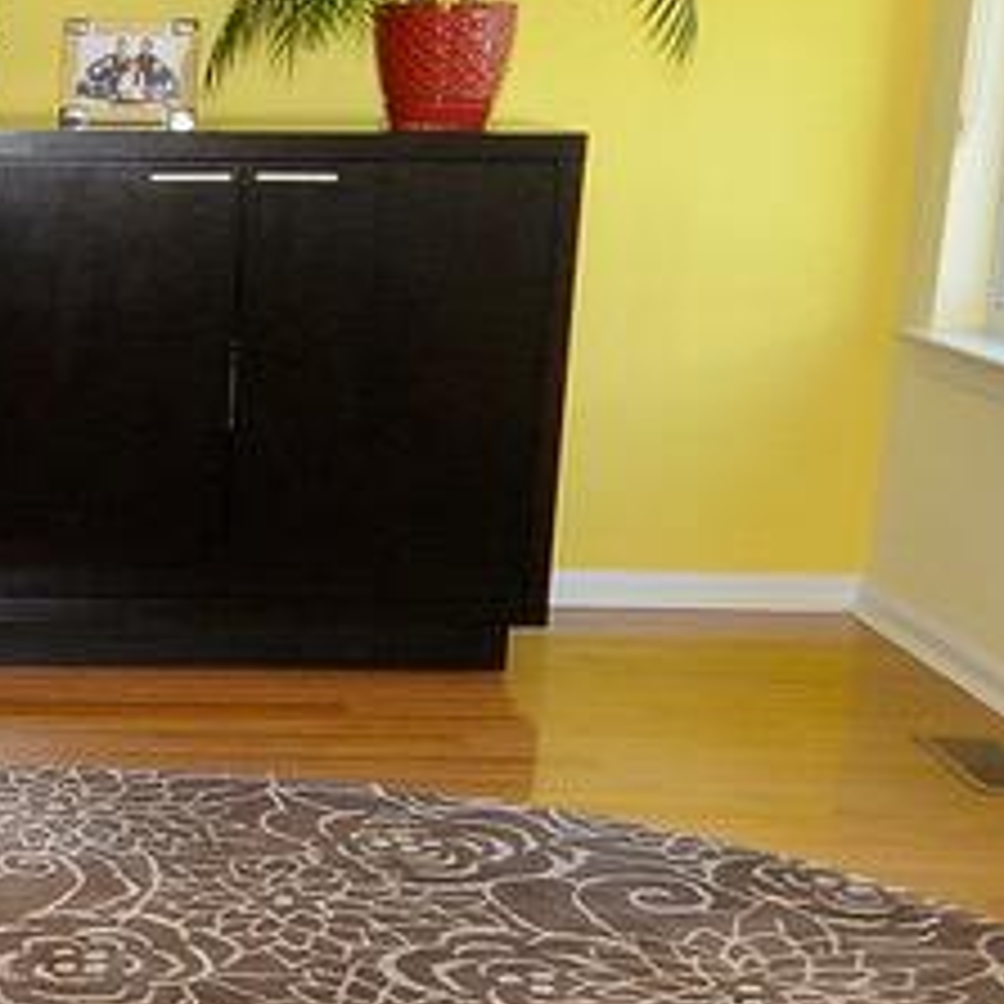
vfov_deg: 23.6
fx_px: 2395
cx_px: -167
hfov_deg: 22.1
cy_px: 675
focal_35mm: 73
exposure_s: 1/60
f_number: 6.3
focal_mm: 10
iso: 640
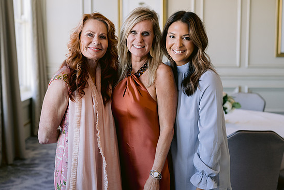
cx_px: 153
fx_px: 442
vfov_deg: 24.2
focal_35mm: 56
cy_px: 93
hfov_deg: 35.6
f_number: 2.8
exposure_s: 1/500
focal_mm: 50
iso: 800
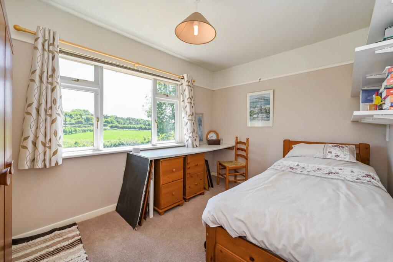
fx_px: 153
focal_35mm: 14
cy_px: 131
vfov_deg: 81.2
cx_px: 196
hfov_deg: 104.3
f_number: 8
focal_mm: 14
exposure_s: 1/160
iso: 400
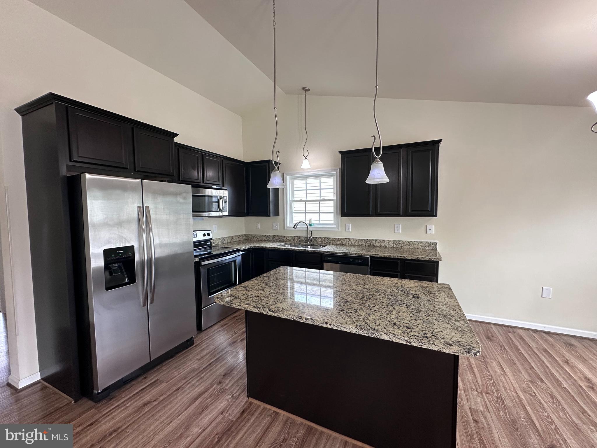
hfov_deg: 102.1
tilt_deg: -2.3
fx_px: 241
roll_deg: +0.6
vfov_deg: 85.7
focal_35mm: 14
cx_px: 298
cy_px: 224
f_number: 2.2
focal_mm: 2.22
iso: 200
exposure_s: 1/120
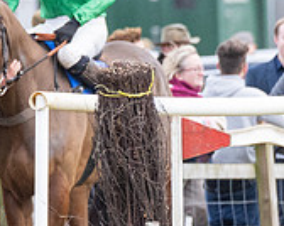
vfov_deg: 1.0
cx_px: -221
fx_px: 12980
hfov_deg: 1.3
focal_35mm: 1546
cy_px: 239
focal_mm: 200
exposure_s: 1/1000
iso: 800
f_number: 4
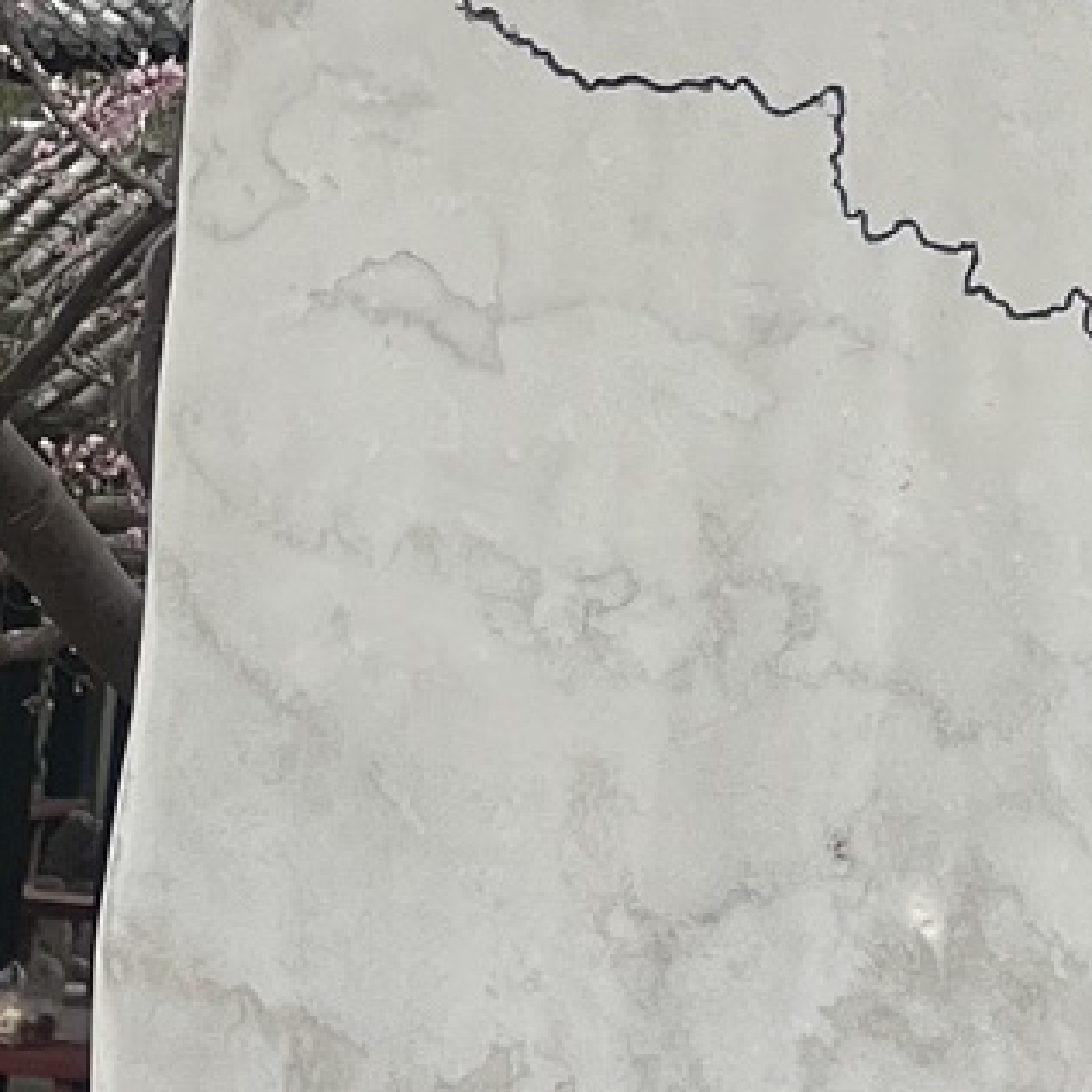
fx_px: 5175
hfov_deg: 11.4
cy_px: -107
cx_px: 1764
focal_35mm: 145
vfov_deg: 11.9
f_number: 1.5
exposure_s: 1/3077
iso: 50
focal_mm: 5.7
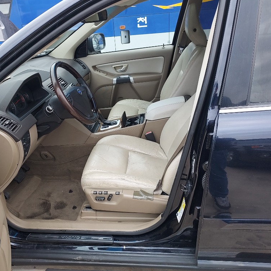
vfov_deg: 55.6
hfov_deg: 55.6
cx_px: 126
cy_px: 134
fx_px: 257
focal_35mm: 29
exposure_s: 1/120
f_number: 1.8
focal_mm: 4.6
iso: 64
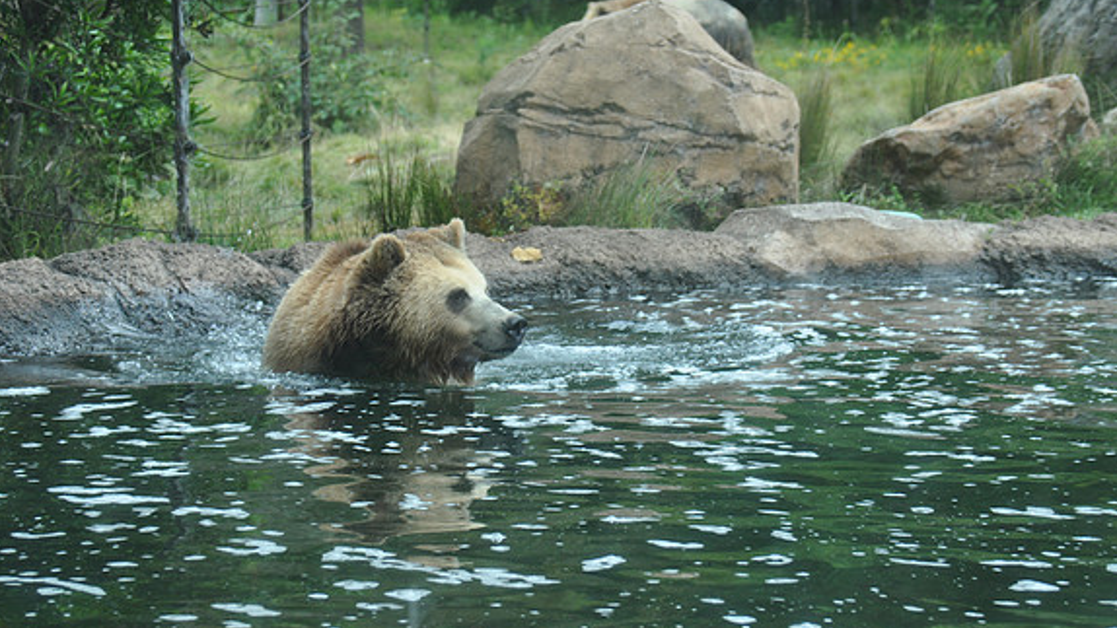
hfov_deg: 16.5
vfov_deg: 9.3
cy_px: 285
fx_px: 3851
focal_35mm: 130
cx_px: 557
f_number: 5.6
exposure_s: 1/250
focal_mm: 82
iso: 320
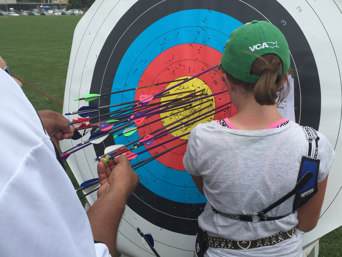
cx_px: 173
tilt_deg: -19.8
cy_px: 141
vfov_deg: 37.7
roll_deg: +0.2
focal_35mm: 38
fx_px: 375
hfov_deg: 49.0
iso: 32
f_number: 2.2
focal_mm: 4.15
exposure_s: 1/1364
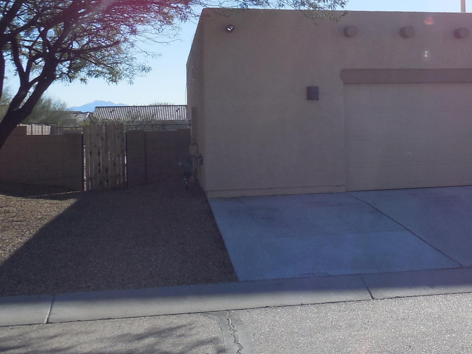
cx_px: 416
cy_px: 105
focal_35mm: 56
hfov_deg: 32.8
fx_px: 764
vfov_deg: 25.9
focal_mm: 4.5
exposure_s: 1/2000
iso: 125
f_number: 3.1
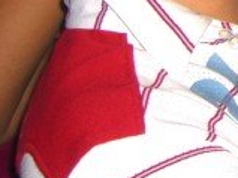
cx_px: 500
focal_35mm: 191
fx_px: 1312
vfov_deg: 7.7
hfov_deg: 9.6
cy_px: -54
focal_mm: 7.9
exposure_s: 1/60
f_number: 2.8
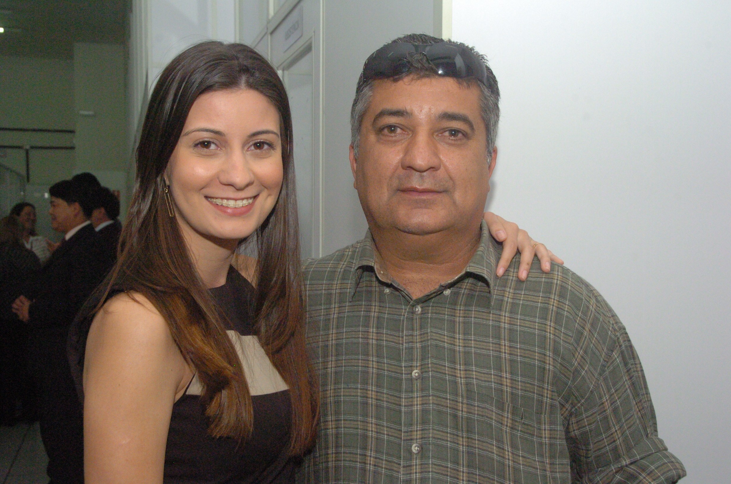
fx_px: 973
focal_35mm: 48
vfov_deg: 28.0
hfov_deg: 41.2
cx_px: 366
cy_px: 242
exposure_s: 1/250
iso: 1600
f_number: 10
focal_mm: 32
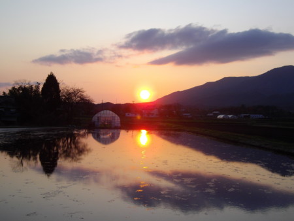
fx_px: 382
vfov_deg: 32.2
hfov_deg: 42.1
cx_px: 147
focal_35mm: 45
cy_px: 110
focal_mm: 8.2
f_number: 4.3
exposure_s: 1/250
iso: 100
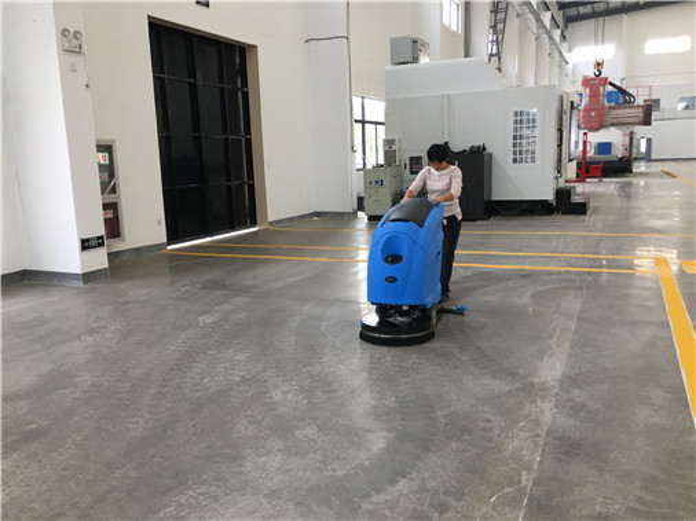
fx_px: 583
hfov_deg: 61.7
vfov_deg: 48.2
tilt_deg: -10.3
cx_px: 348
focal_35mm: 29
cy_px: 260
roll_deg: +2.3
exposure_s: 1/33
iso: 32
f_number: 2.2
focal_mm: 4.15
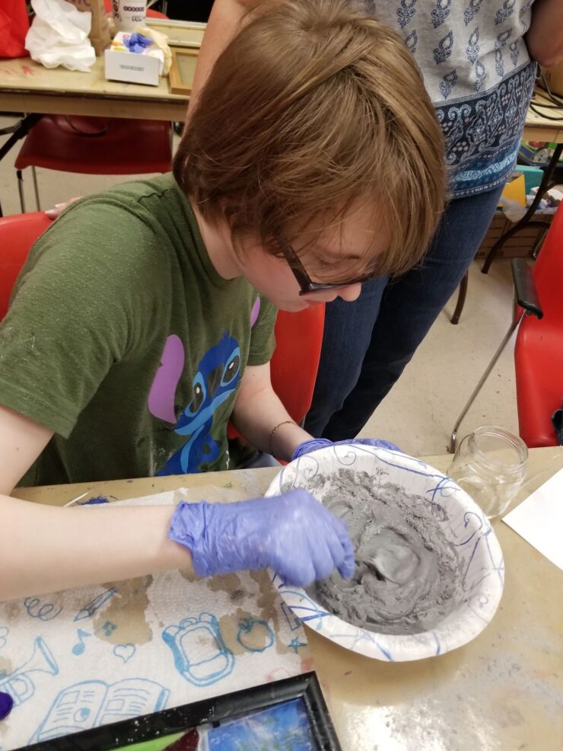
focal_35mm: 27
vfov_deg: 65.3
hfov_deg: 51.4
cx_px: 286
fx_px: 585
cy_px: 389
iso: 250
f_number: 1.7
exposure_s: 1/60
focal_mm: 4.25
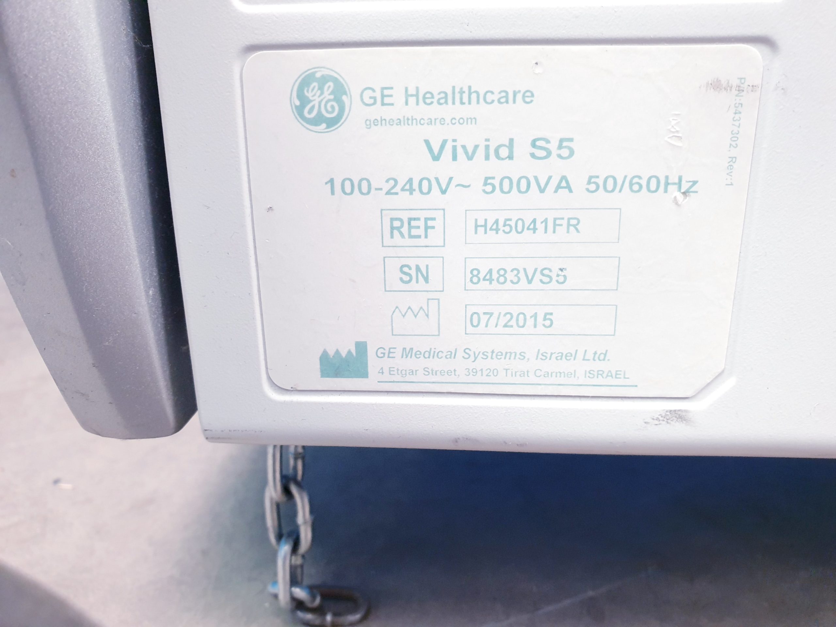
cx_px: 418
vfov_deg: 53.1
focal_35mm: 26
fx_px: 628
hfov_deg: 67.3
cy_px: 314
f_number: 2.4
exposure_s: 1/25
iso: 250
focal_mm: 4.3
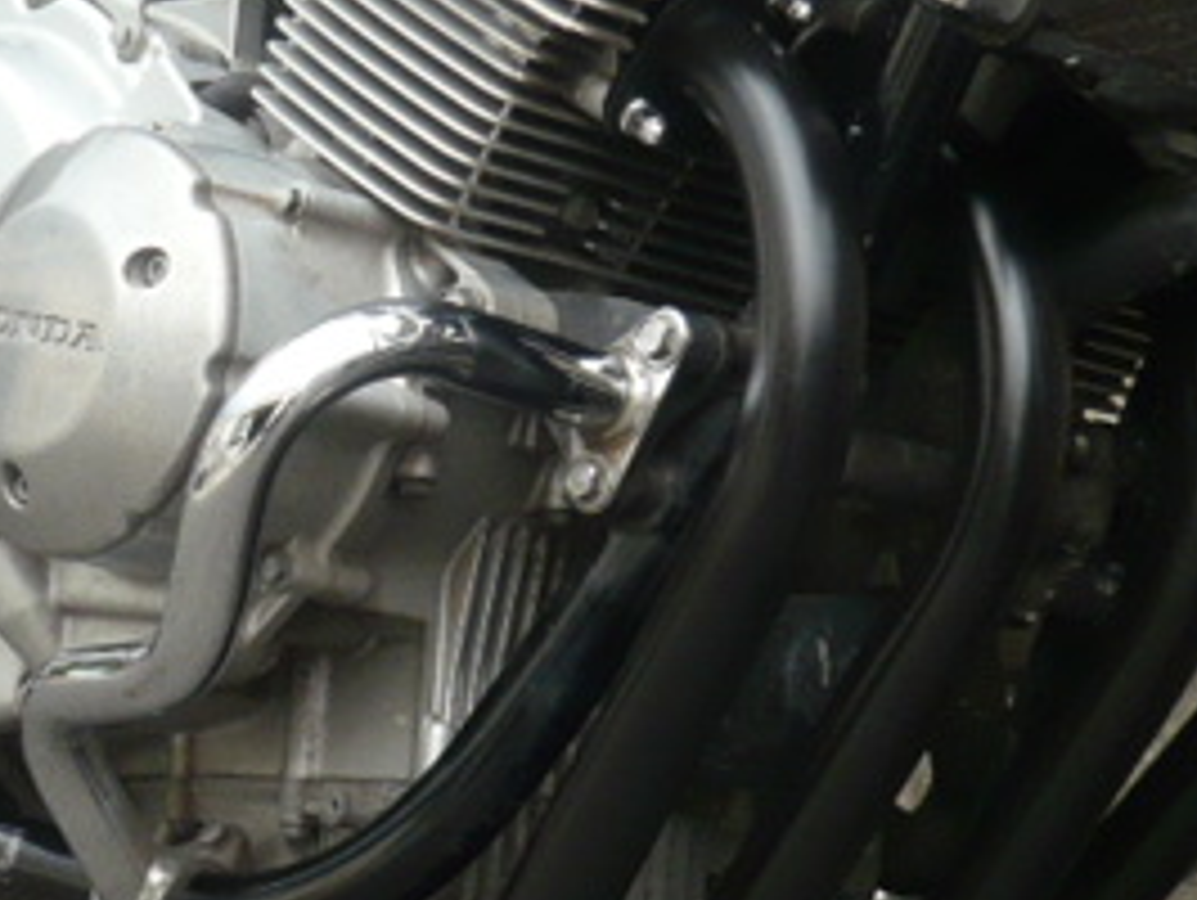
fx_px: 4742
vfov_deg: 10.8
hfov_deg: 14.3
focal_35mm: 137
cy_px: 374
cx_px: 261
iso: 100
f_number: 3.2
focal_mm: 6.2
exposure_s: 1/160
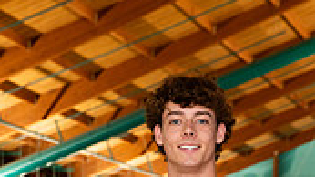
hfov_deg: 14.1
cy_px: 400
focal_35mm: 153
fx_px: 1277
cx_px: 182
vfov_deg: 7.5
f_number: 5
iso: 800
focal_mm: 56
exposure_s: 1/200
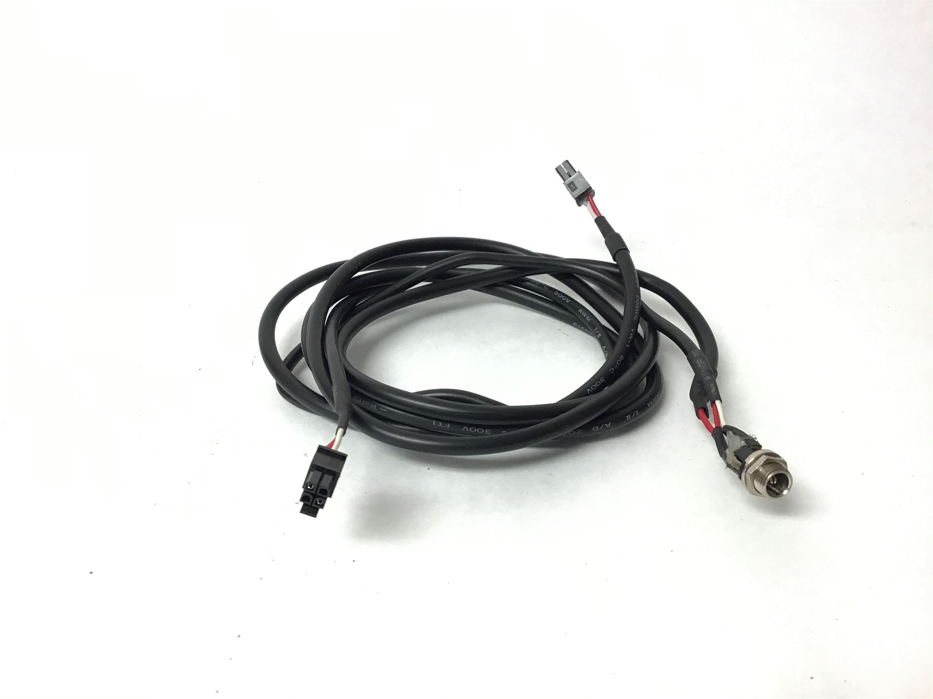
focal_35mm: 31
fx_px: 836
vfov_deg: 45.4
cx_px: 466
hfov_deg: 58.4
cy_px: 350
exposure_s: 1/33
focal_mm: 3.3
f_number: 2.4
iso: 50
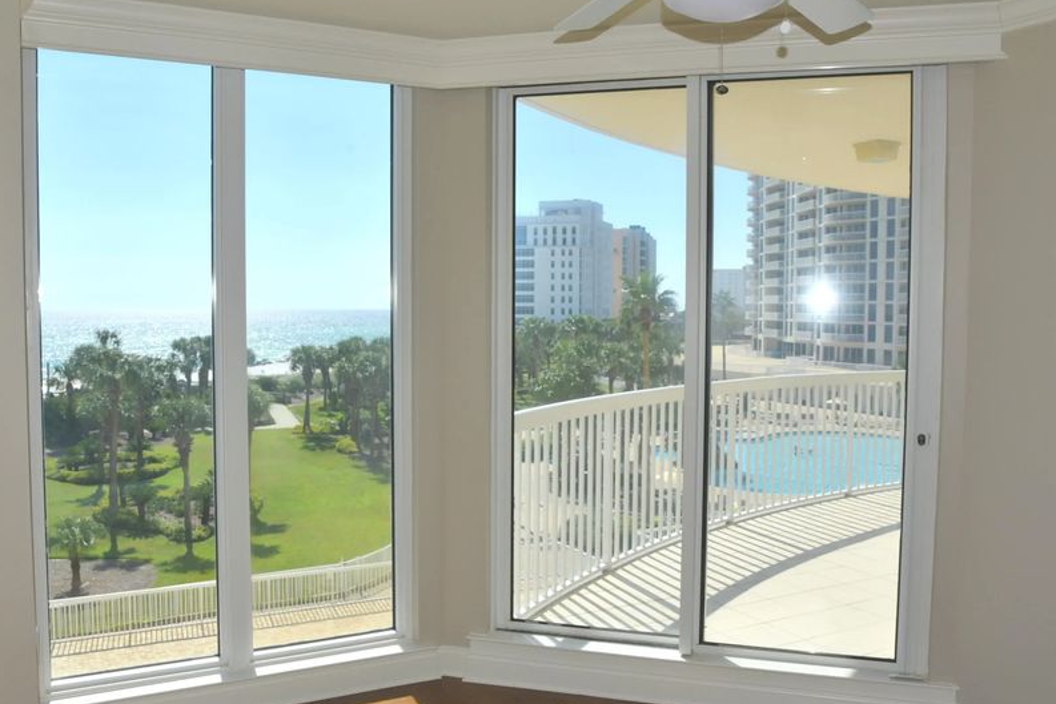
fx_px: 909
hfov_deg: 60.3
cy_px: 375
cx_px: 526
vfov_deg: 42.3
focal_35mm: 31
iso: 100
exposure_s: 1/200
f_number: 9
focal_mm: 24
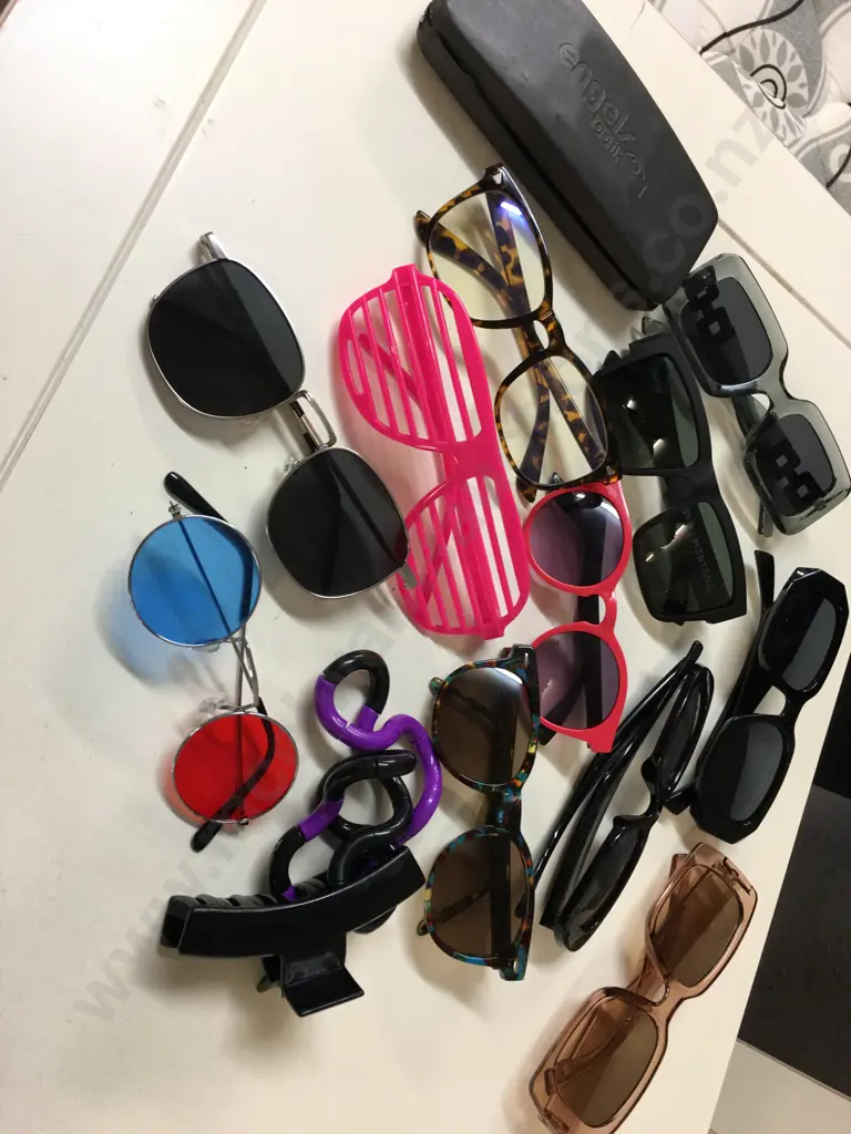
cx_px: 426
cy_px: 567
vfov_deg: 61.7
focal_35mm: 29
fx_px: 951
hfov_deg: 48.2
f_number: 2.2
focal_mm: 4.15
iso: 64
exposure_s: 1/33
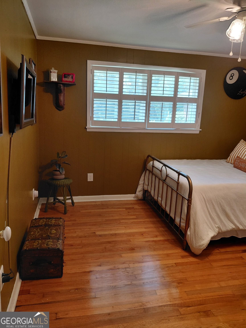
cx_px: 123
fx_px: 237
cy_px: 164
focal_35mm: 25
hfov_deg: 54.9
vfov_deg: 69.4
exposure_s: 1/120
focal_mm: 4.69
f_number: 1.8
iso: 200
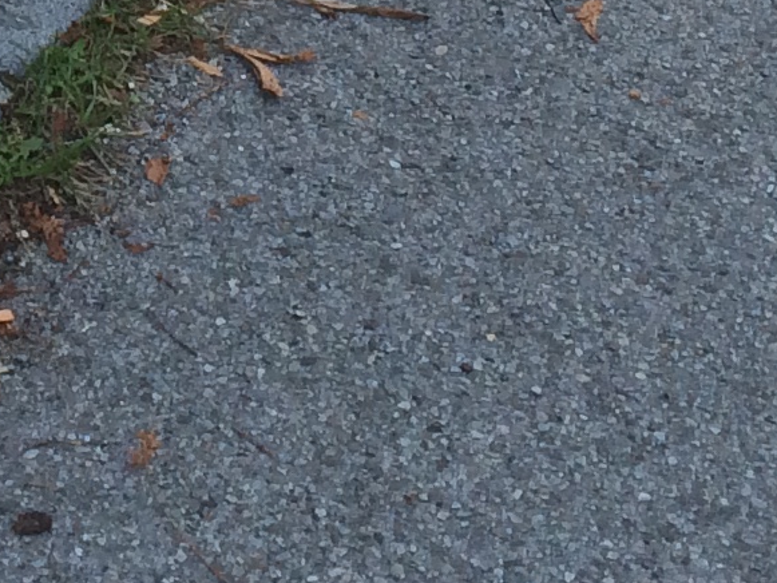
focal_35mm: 163
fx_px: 3659
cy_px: -943
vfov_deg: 8.2
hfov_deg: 11.6
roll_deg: -1.1
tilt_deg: -18.0
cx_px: -360
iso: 32
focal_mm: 4.15
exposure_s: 1/281
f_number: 2.2
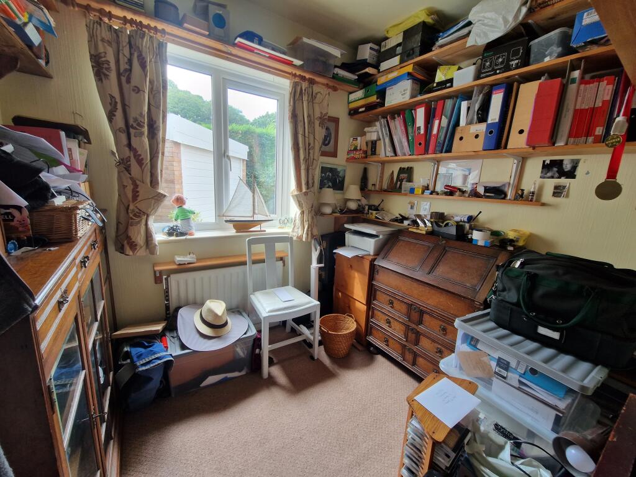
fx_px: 239
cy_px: 238
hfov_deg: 106.2
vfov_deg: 89.9
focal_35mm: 13
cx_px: 318
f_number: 2.2
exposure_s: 1/50
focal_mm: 2.2
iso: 80
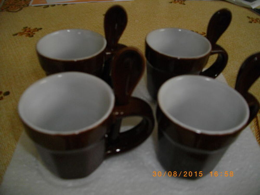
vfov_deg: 44.2
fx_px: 240
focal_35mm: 32
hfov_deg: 56.8
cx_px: 130
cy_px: 98
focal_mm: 5.7
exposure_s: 1/50
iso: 200
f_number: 2.9
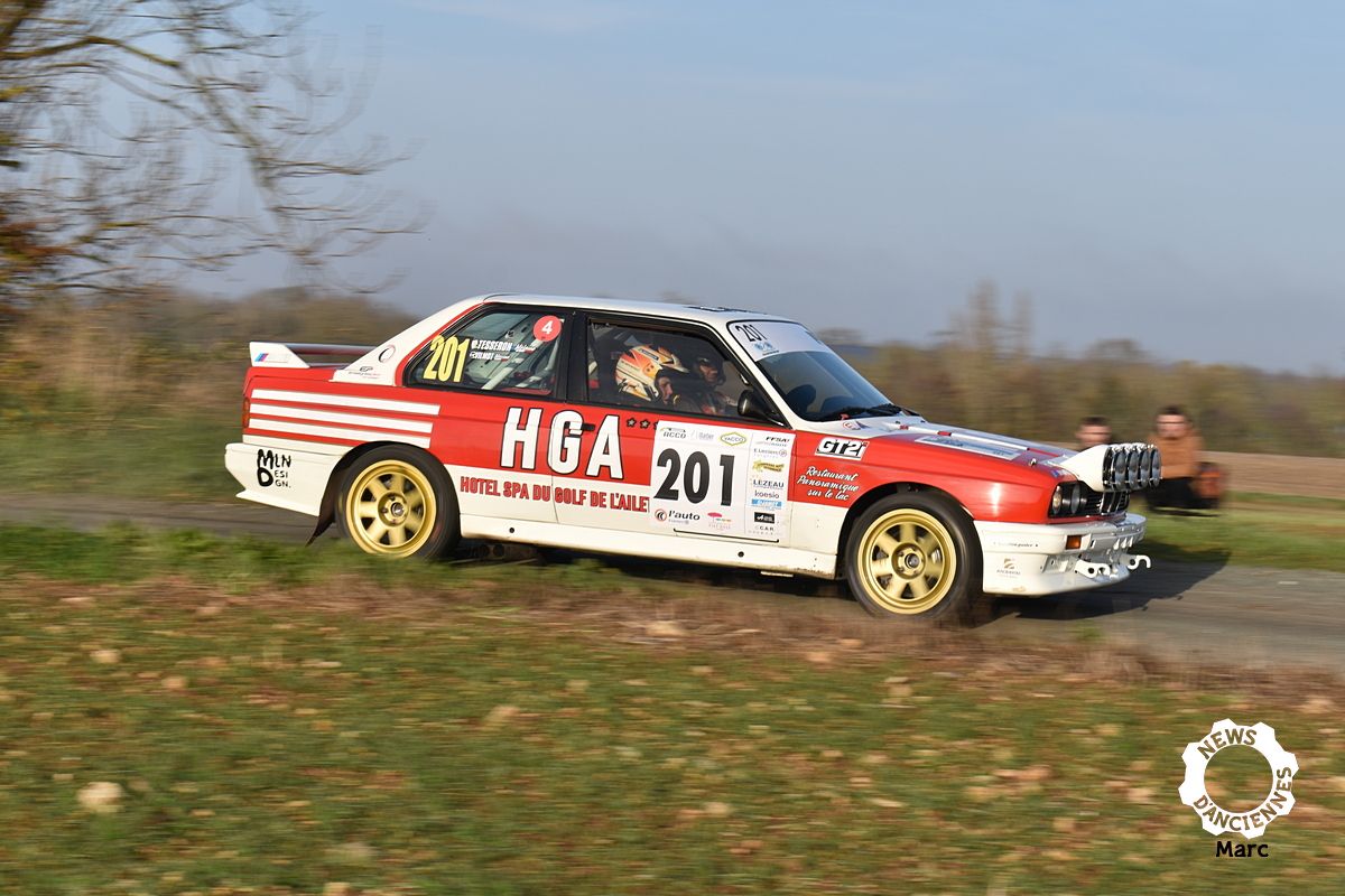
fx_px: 3082
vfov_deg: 16.6
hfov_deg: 24.6
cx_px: 672
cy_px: 448
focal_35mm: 82
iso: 100
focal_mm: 55
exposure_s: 1/160
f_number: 11
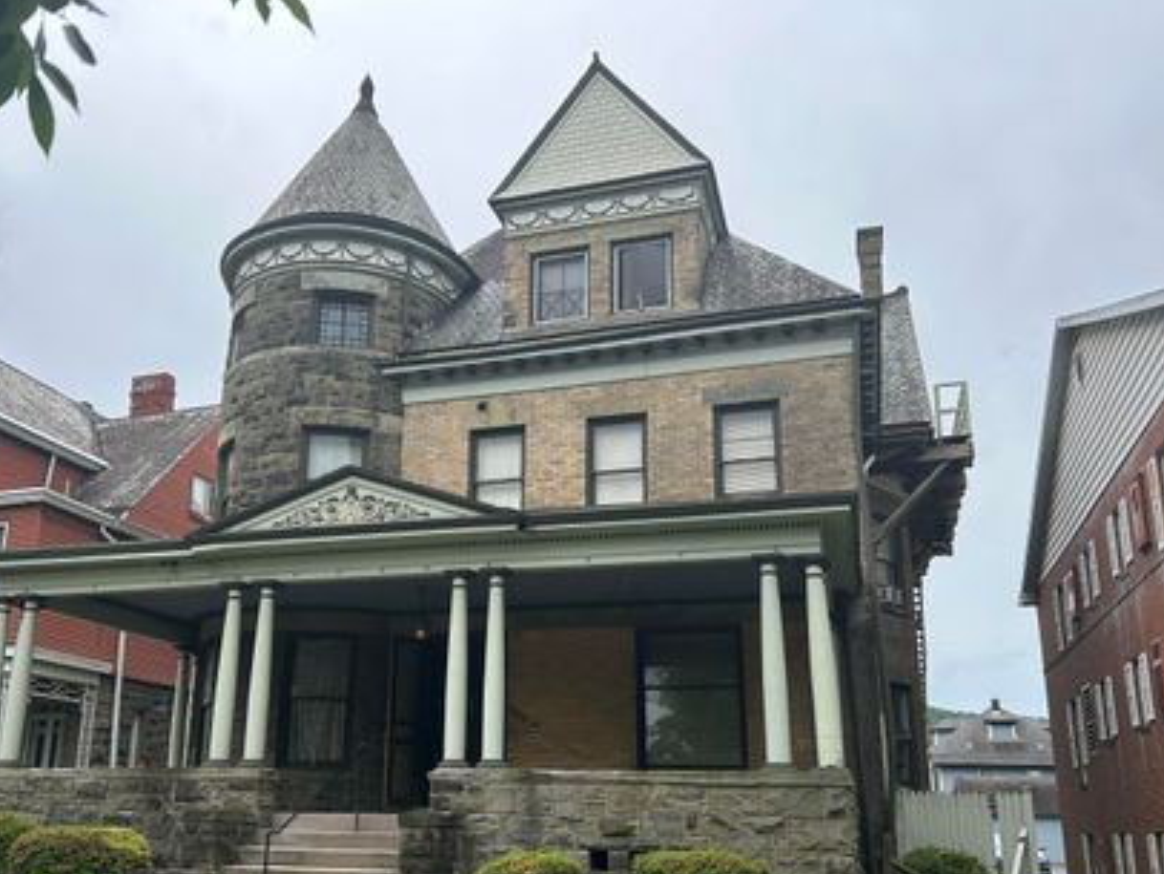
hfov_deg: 56.6
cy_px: 526
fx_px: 1077
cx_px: 505
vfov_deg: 44.0
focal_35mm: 32
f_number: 1.5
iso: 50
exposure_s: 1/1361
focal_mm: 5.7
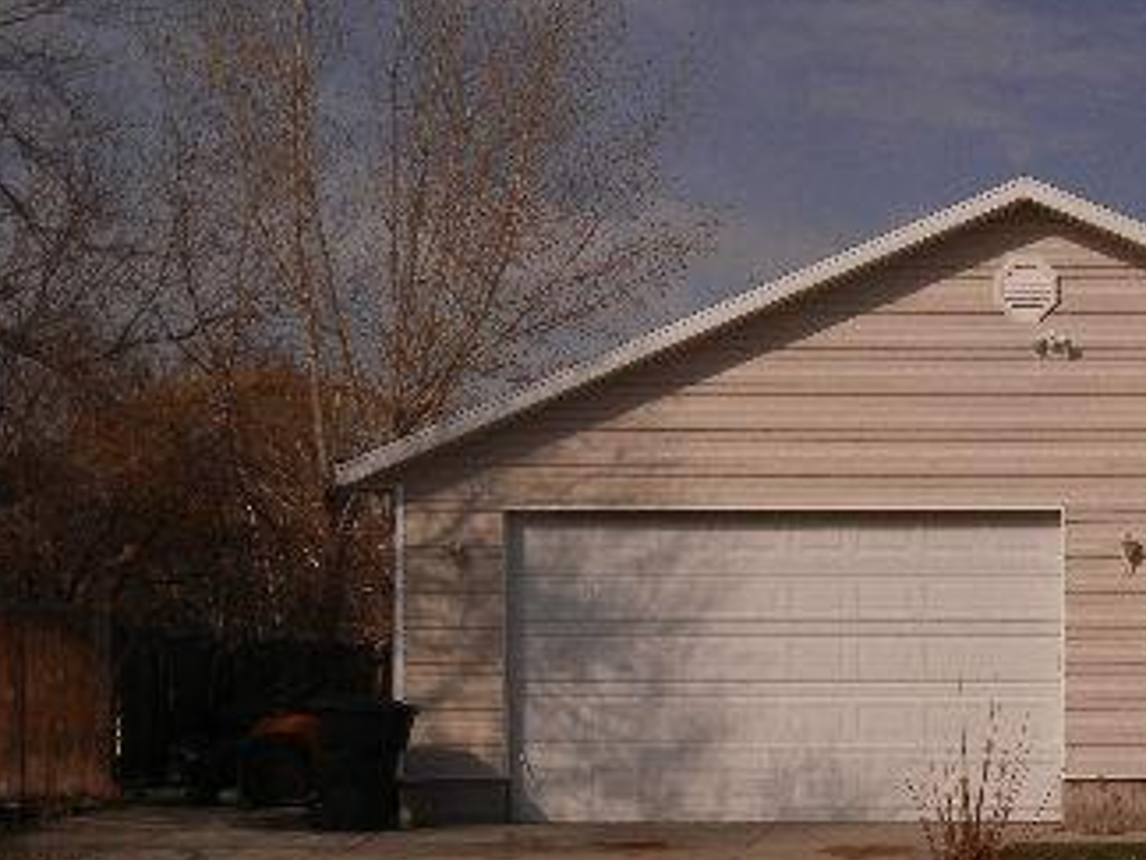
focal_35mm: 89
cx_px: 1029
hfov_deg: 21.5
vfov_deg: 16.6
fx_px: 2946
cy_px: 541
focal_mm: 8.1
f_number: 7.6
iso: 160
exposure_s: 1/1736
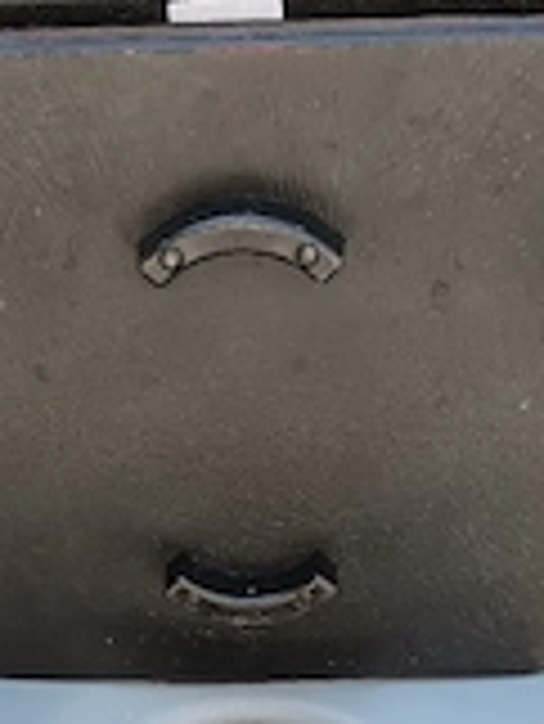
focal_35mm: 67
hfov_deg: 21.9
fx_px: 1402
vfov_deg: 26.1
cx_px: 207
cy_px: 845
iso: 100
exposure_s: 1/122
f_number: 1.9
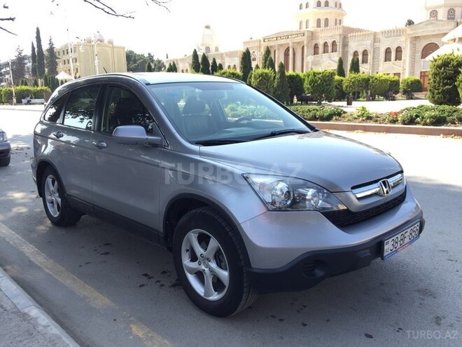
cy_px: 174
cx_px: 231
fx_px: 387
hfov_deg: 61.7
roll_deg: +0.1
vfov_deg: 48.2
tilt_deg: -10.7
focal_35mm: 29
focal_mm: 4.15
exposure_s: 1/341
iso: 32
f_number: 2.2
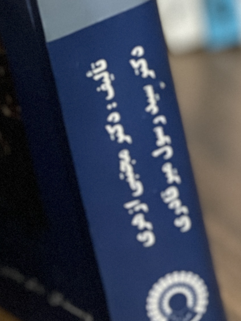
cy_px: 78
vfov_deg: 10.6
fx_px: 1736
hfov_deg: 7.7
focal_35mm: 187
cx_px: -159
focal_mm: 6
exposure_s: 1/24
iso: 500
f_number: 2
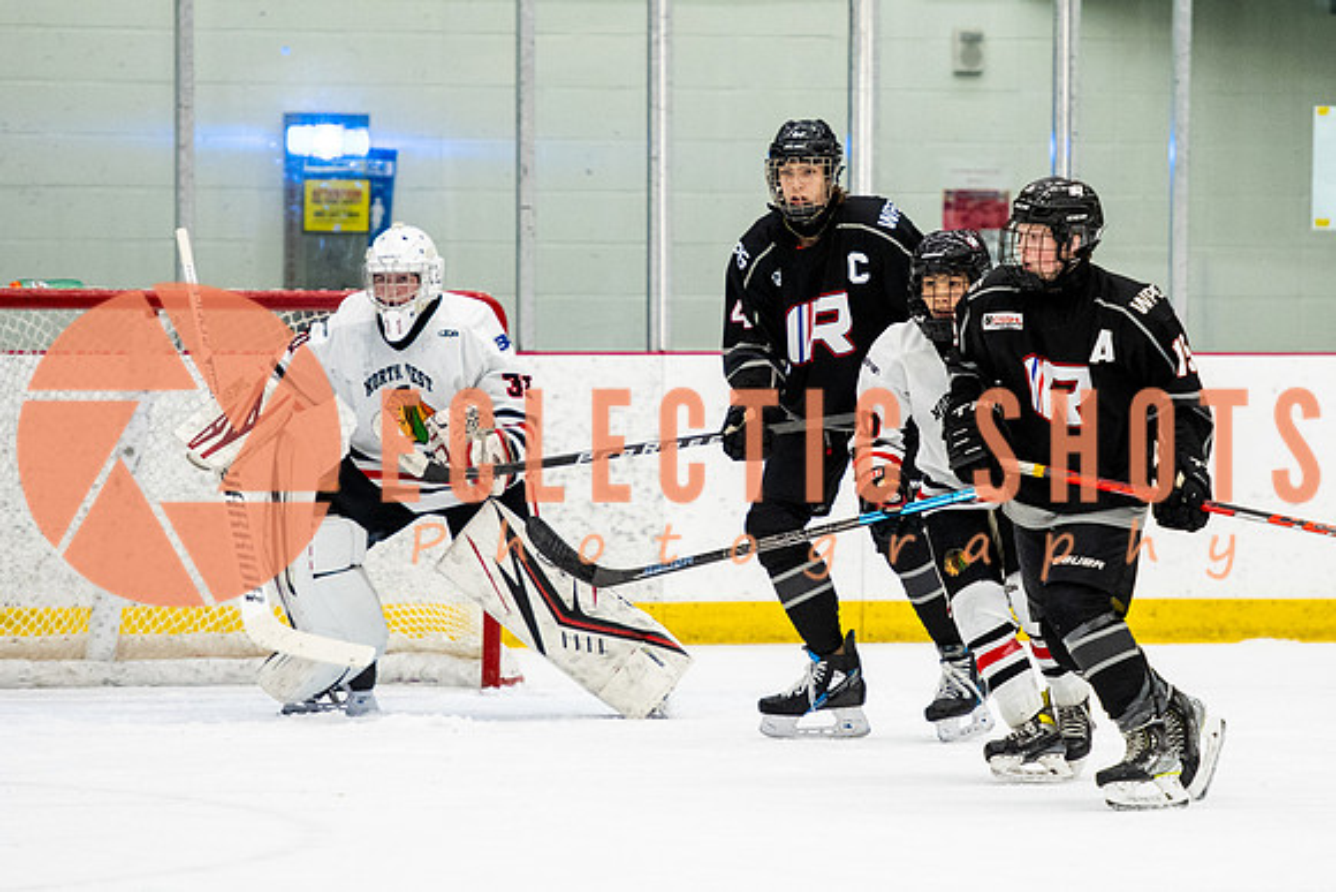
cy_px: 350
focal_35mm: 336
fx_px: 12457
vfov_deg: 4.1
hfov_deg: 6.1
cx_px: 825
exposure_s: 1/640
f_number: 2.8
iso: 2200
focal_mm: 180
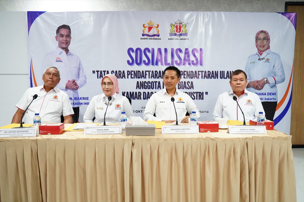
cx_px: 152
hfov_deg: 65.5
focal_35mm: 28
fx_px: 236
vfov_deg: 46.4
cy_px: 101
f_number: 5.6
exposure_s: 1/100
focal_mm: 28
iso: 5000
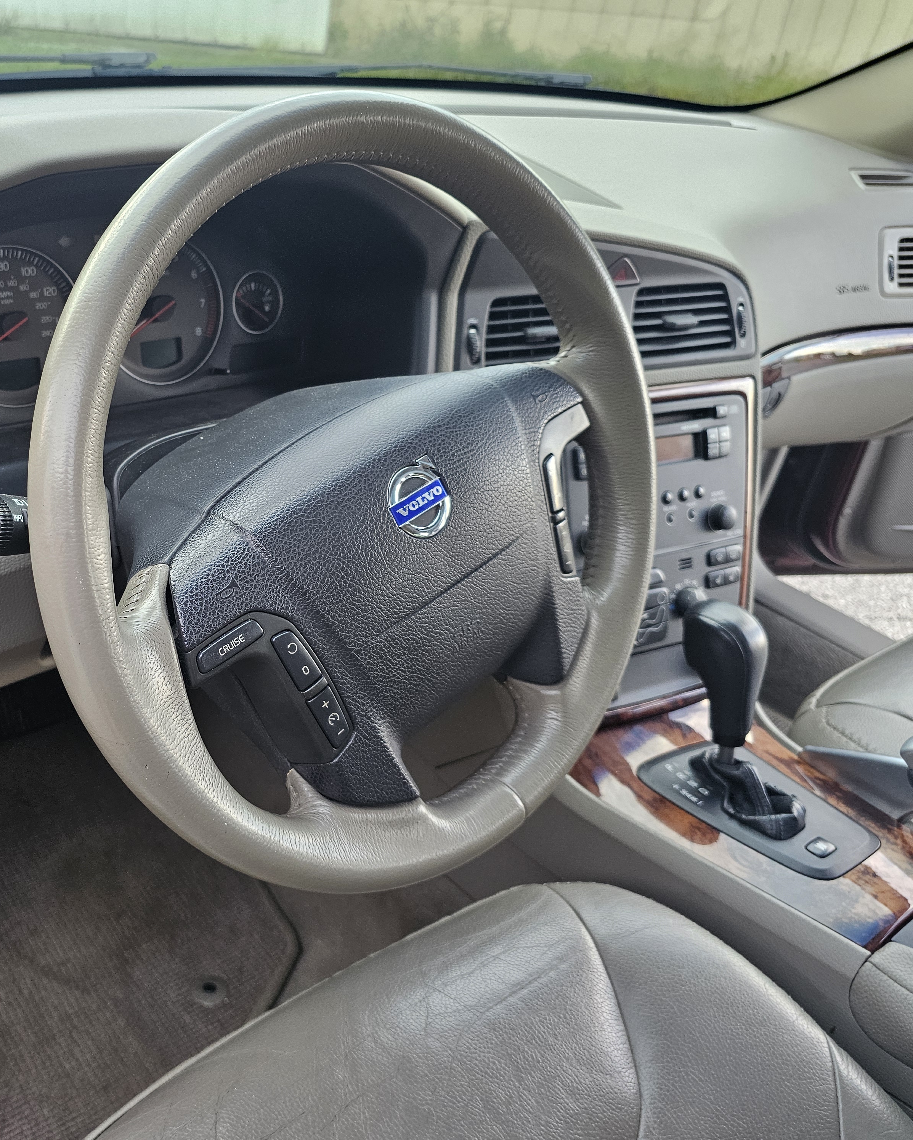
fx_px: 1013
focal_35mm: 30
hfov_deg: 46.1
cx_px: 190
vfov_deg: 58.8
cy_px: 570
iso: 250
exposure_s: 1/120
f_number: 1.7
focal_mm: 6.3
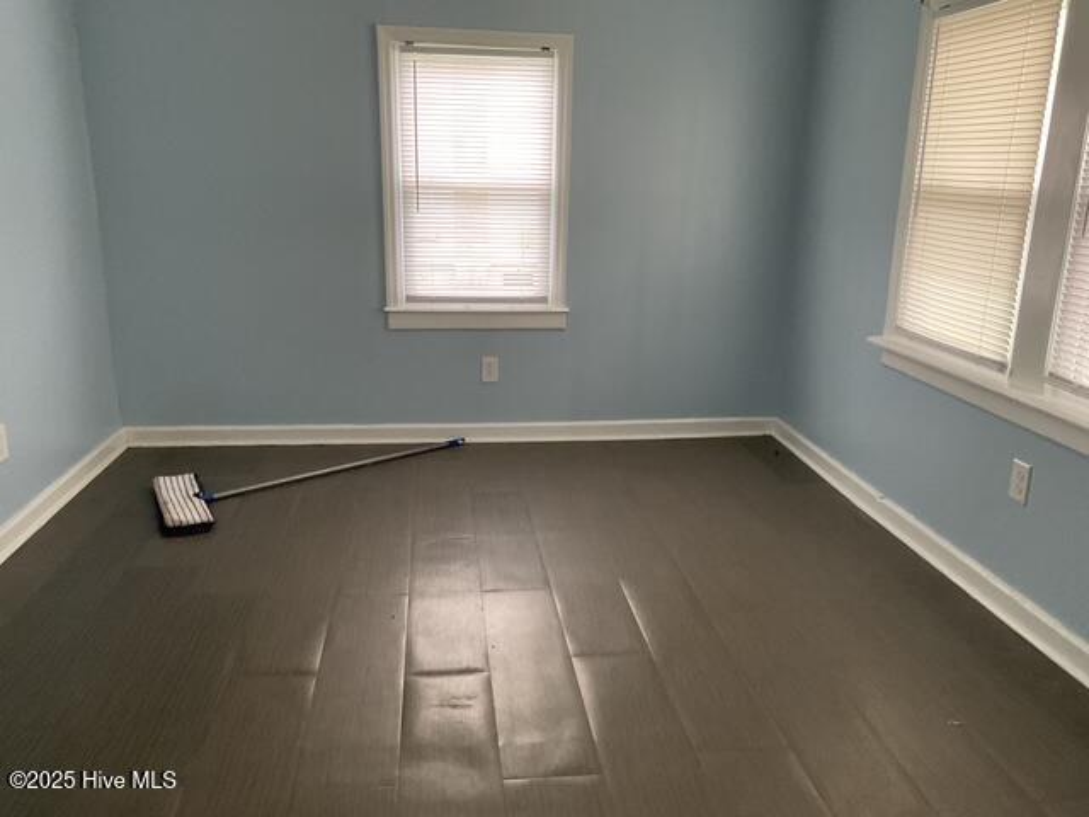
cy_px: 408
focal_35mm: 29
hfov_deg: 61.7
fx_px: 912
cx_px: 544
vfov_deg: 48.2
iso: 250
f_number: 1.8
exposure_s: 1/60
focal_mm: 3
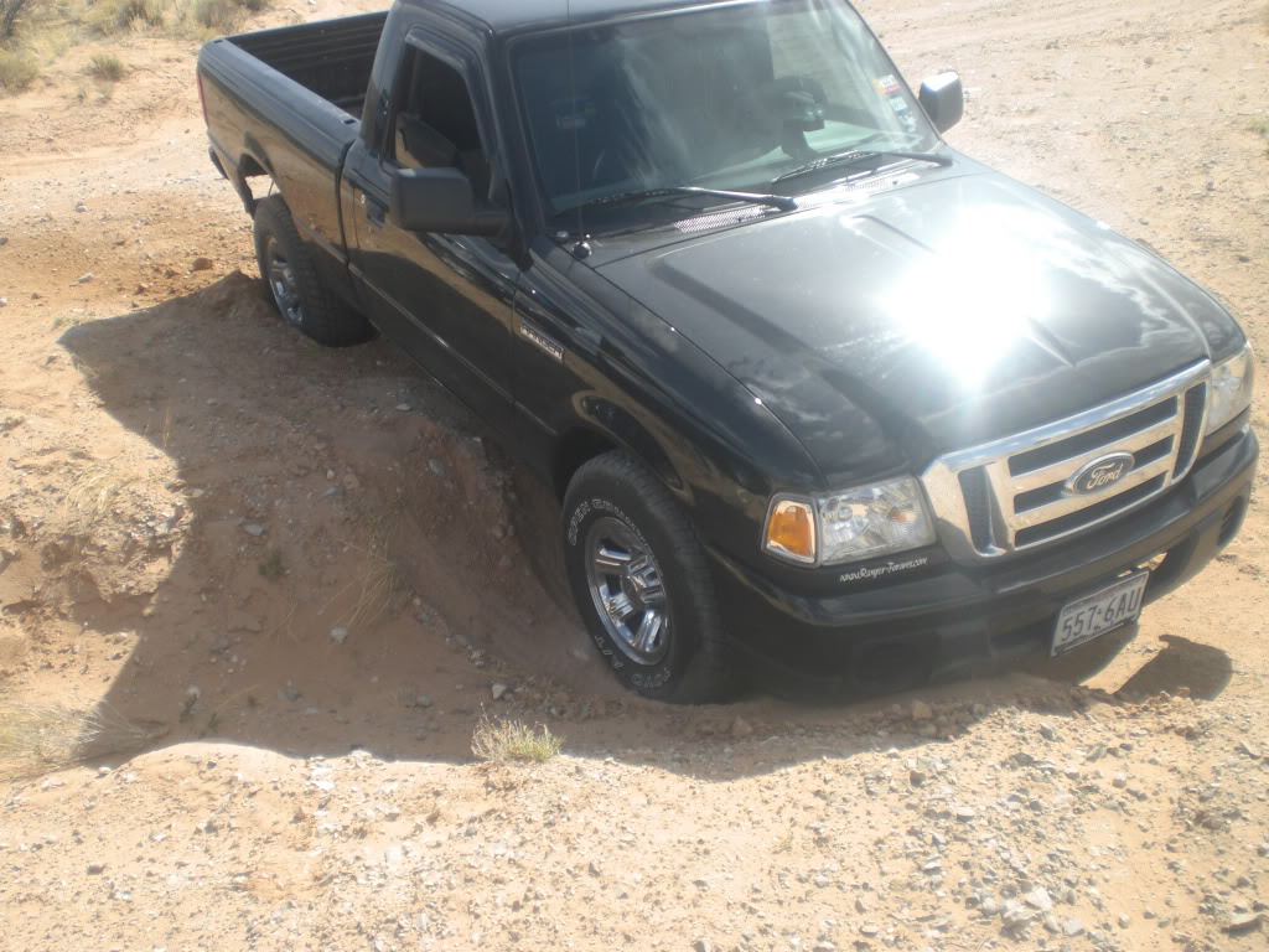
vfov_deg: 37.7
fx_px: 1393
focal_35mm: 38
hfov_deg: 49.0
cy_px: 476
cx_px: 634
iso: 50
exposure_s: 1/400
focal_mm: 6.3
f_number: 3.1
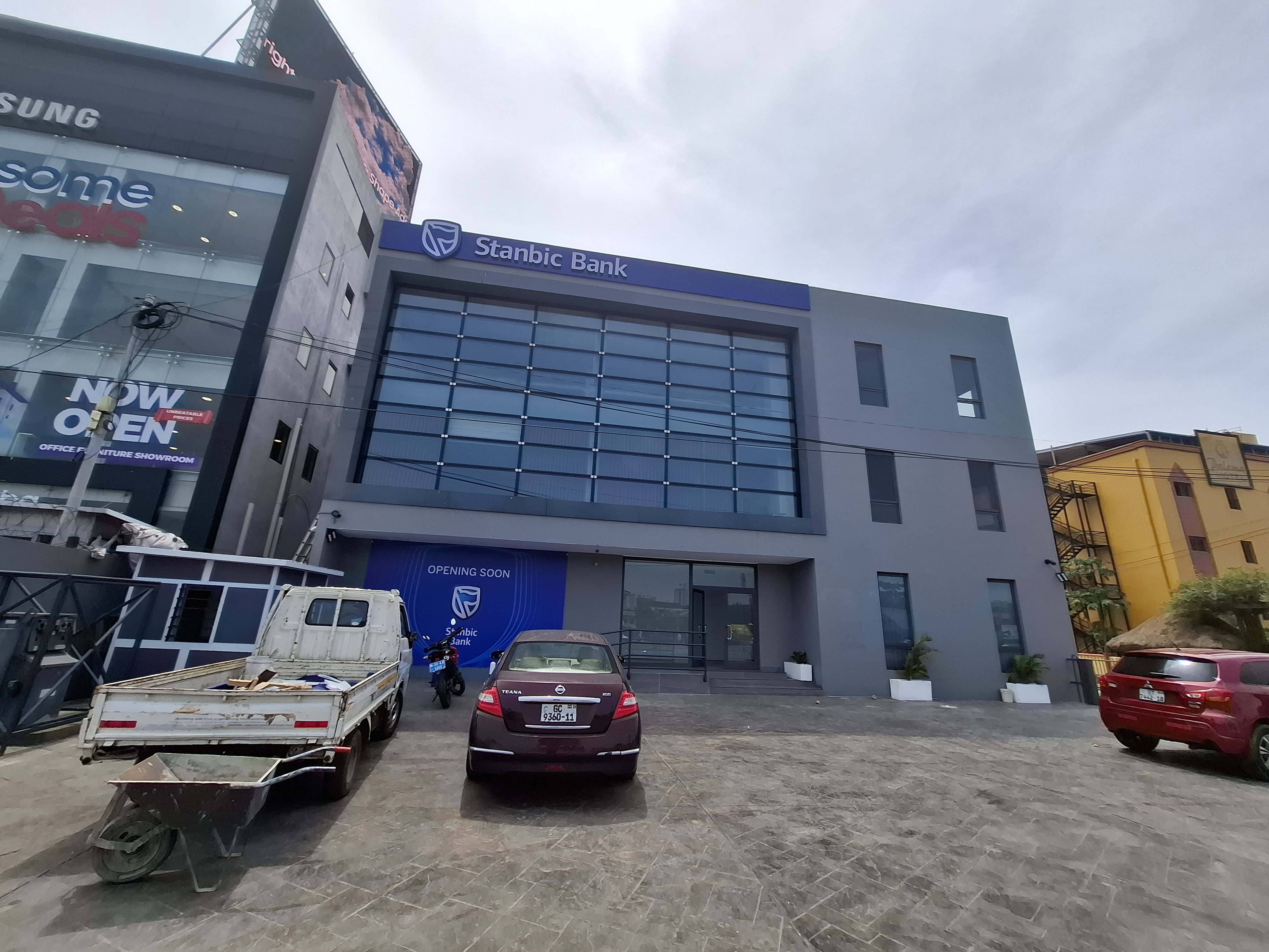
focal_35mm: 13
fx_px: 477
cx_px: 634
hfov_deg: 106.2
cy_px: 476
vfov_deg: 89.9
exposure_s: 1/1605
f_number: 2.2
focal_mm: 1.74
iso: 40
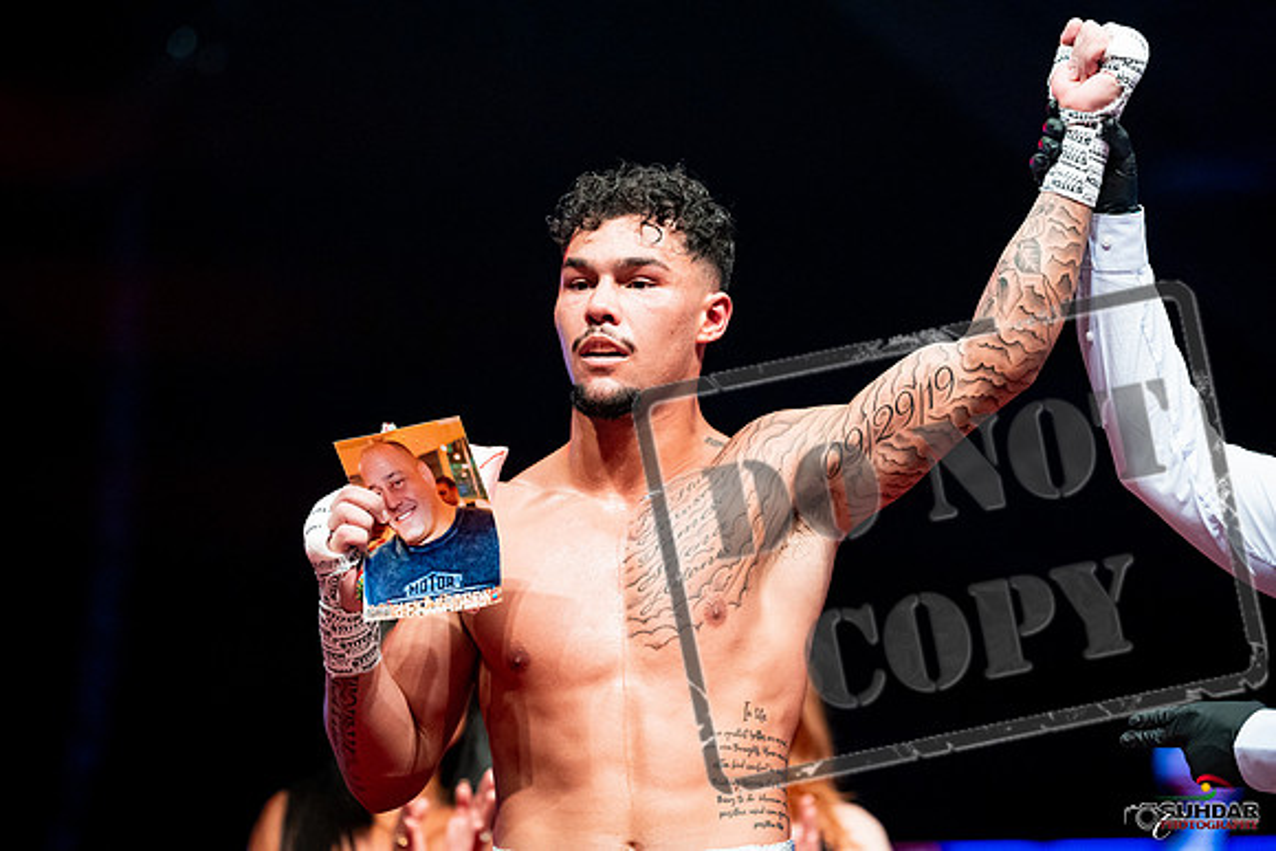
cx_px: 638
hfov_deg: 13.7
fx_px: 5318
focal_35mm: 150
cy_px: 426
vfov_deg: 9.2
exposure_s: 1/1000
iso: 4000
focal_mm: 150
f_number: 2.8
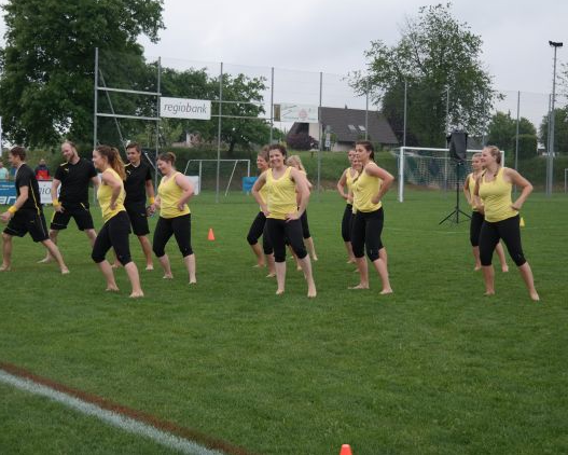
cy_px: 226
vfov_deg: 26.7
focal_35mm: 57
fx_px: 959
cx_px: 275
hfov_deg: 33.0
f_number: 4.5
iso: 100
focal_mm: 33
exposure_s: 1/125
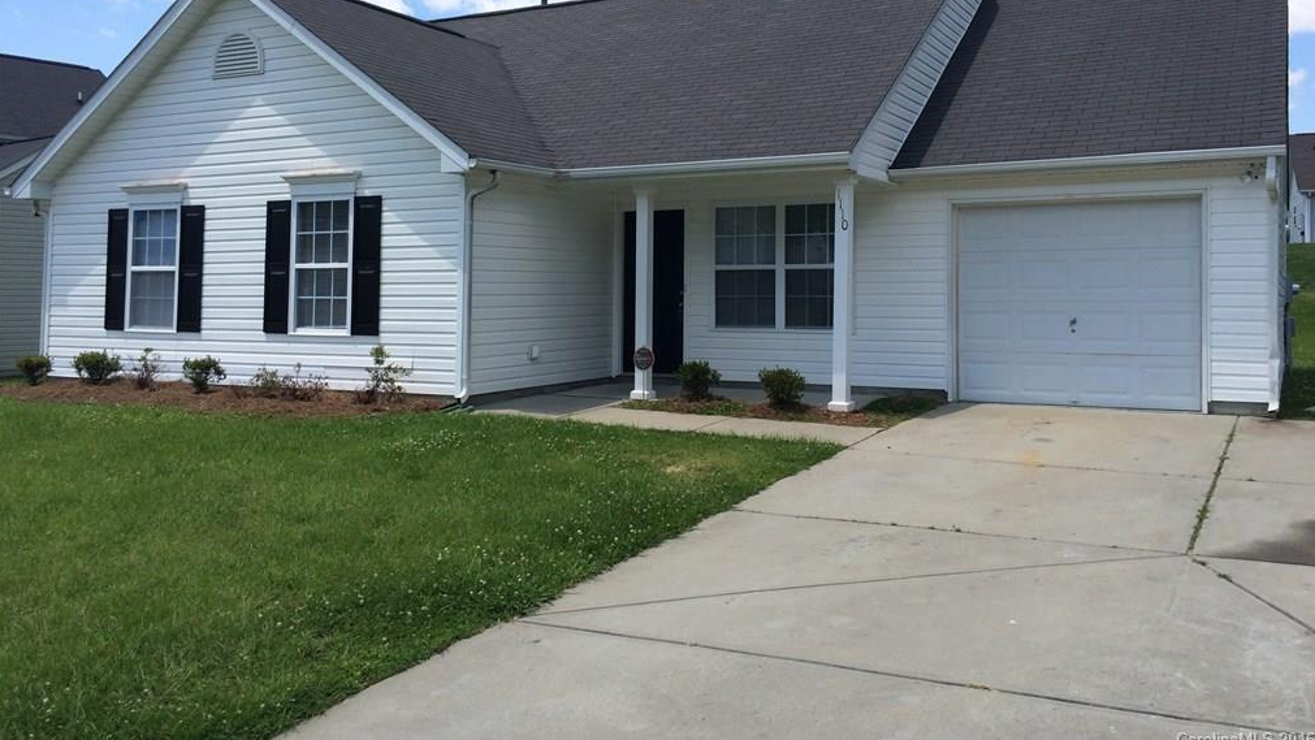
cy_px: 252
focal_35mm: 32
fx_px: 1116
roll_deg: -0.5
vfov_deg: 36.4
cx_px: 659
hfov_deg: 61.0
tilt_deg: -2.4
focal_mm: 4.15
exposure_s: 1/1580
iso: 32
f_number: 2.2
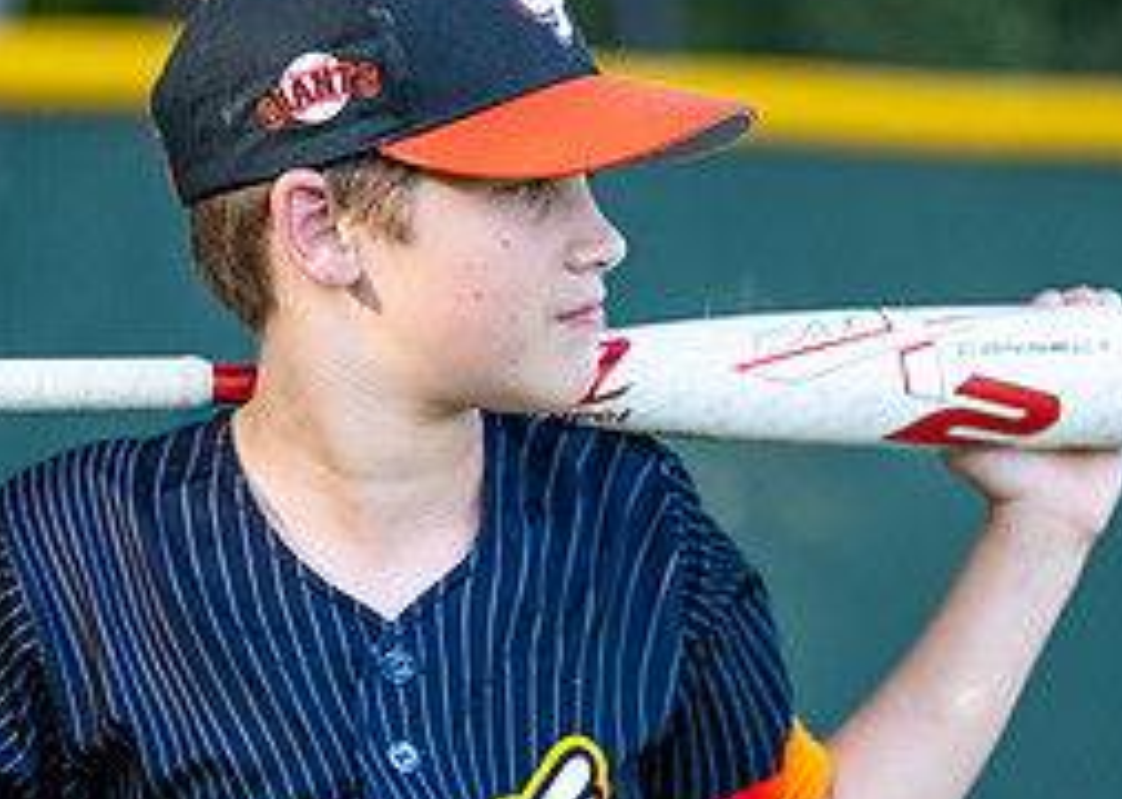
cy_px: 476
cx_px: 473
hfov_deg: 14.3
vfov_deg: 10.2
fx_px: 4455
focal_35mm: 140
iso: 125
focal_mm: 50
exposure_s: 1/1600
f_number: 1.2
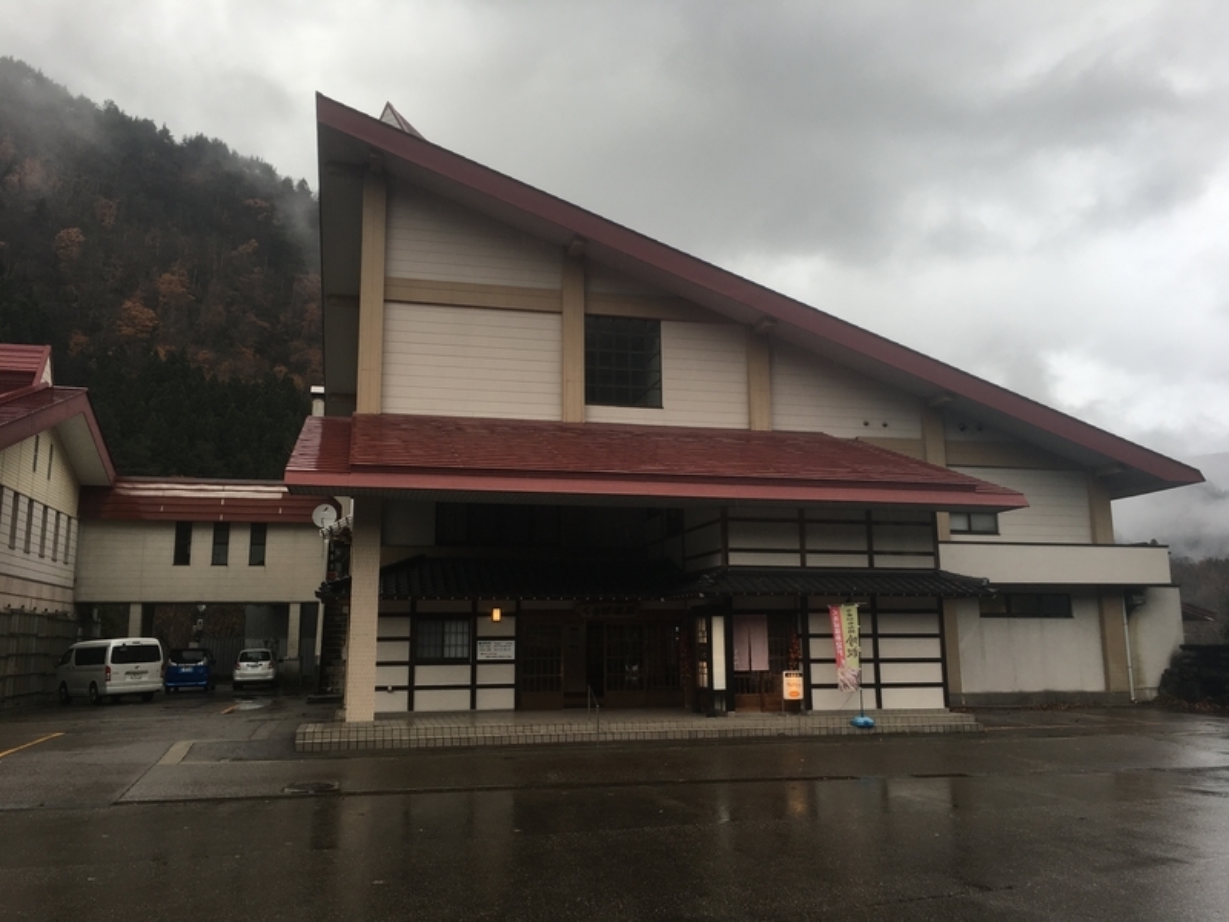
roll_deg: -0.5
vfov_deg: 48.2
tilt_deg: +10.6
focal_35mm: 29
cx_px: 614
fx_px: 1030
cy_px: 461
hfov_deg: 61.7
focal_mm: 4.15
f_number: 2.2
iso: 25
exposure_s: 1/238
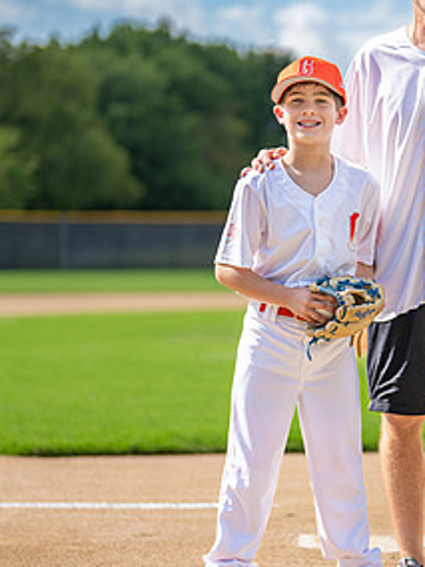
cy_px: 279
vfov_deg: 16.6
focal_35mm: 119
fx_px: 1948
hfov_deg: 12.3
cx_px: 409
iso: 100
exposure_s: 1/4000
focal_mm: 50
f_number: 1.2
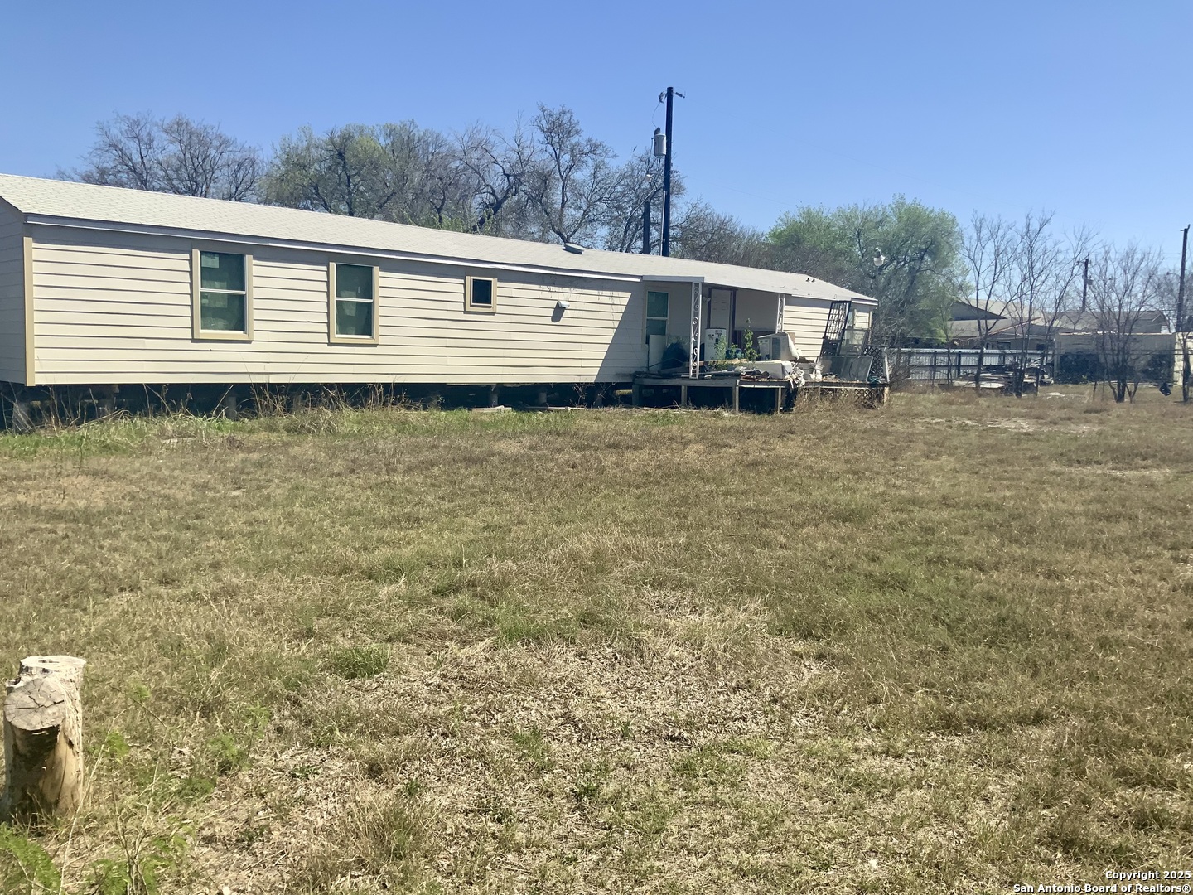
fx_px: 999
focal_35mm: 29
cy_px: 448
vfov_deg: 48.2
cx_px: 596
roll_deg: -3.2
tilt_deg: -3.0
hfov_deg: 61.7
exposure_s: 1/2227
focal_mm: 3
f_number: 1.8
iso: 16
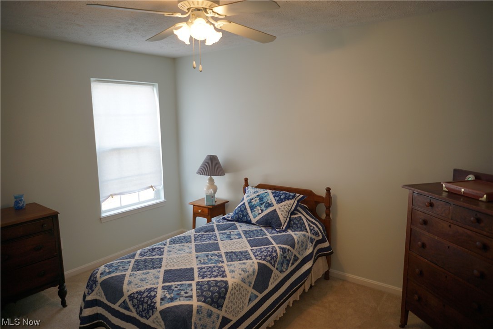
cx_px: 246
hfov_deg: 73.7
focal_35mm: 24
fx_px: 329
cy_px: 164
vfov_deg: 53.2
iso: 160
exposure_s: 1/60
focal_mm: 16
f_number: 2.8
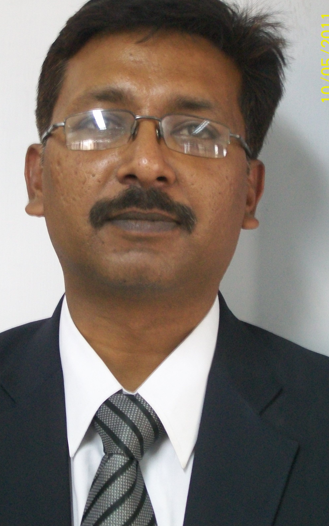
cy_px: 285
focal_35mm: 81
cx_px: 151
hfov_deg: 16.1
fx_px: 1162
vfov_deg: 25.5
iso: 200
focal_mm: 11.8
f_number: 3.8
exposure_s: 1/8
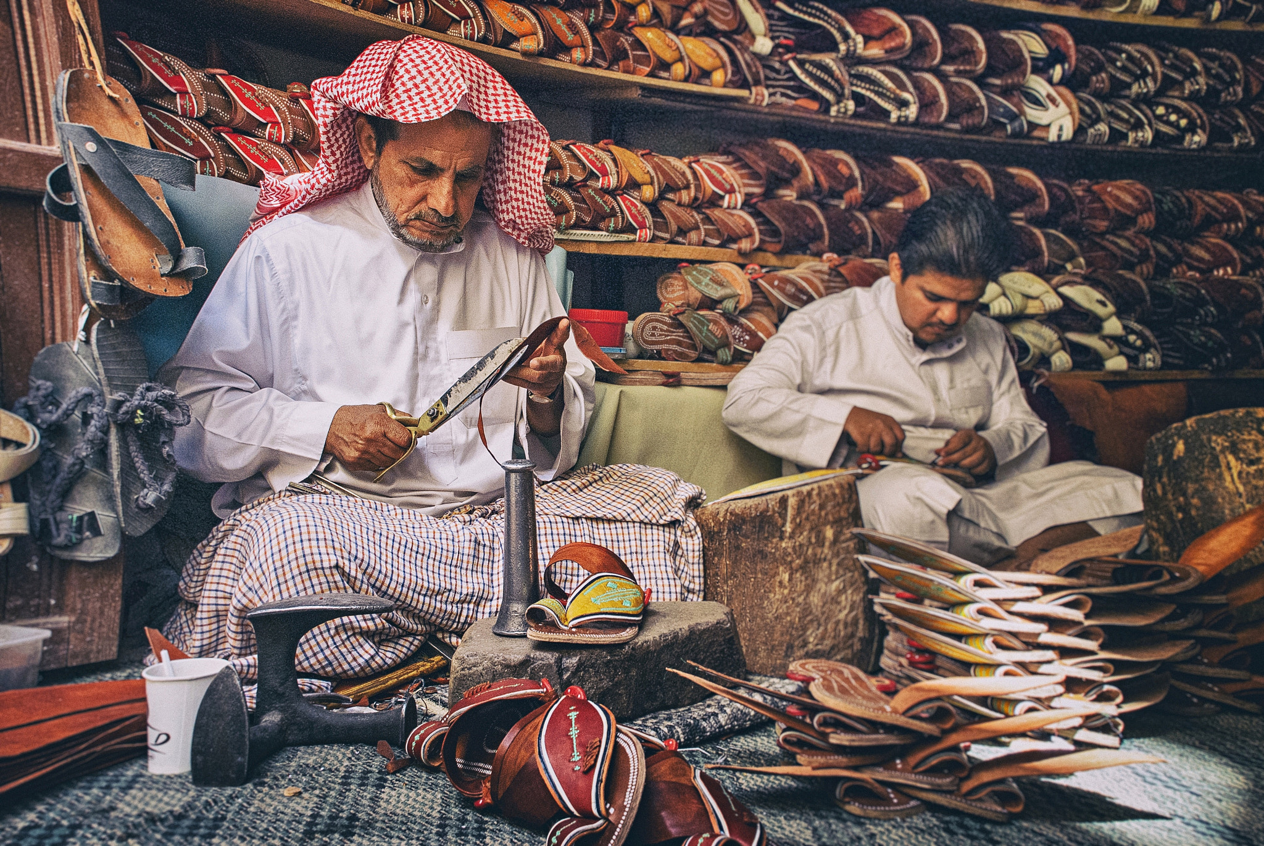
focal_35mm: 42
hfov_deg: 46.3
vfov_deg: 32.0
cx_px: 632
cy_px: 423
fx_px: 1476
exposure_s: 1/160
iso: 400
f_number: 6.3
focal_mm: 28
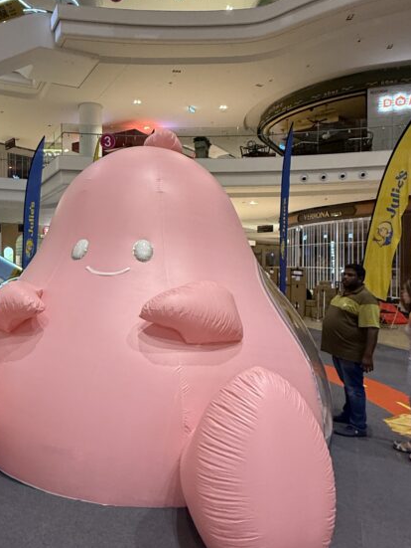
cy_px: 265
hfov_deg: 51.4
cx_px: 115
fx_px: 411
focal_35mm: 26
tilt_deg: +0.3
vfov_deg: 67.2
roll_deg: -0.3
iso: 400
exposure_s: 1/50
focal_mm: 2.22
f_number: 2.2
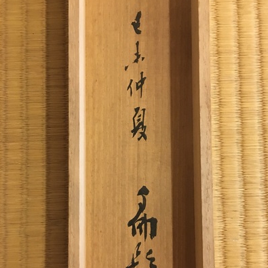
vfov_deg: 46.9
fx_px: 307
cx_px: 136
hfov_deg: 47.2
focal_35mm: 35
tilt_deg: -86.7
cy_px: 164
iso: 80
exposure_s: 1/4
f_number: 2.2
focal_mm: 4.15
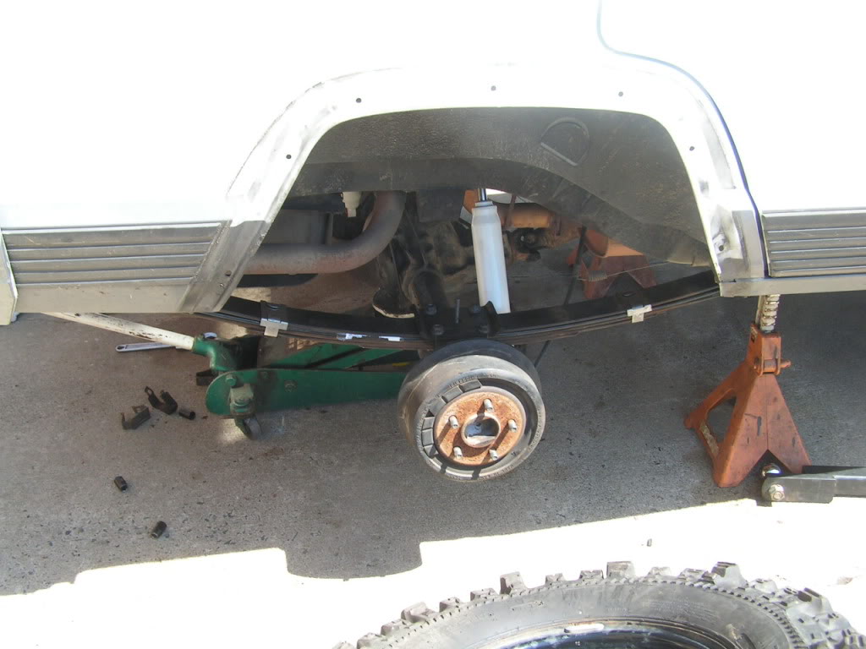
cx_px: 433
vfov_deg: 37.7
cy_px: 324
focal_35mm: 38
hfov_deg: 49.0
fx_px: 951
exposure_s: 1/100
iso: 50
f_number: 4.5
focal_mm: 6.3
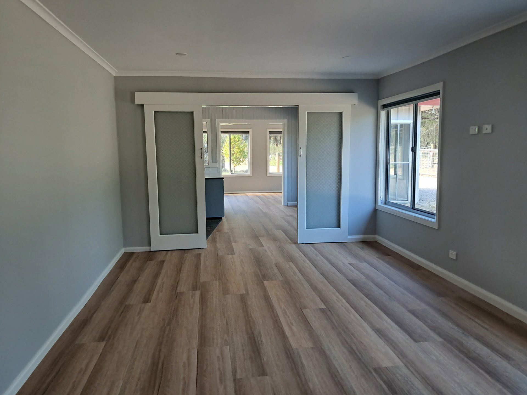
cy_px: 198
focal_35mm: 27
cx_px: 264
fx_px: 411
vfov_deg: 51.4
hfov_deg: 65.3
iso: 200
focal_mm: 4
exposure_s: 1/60
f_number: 1.8
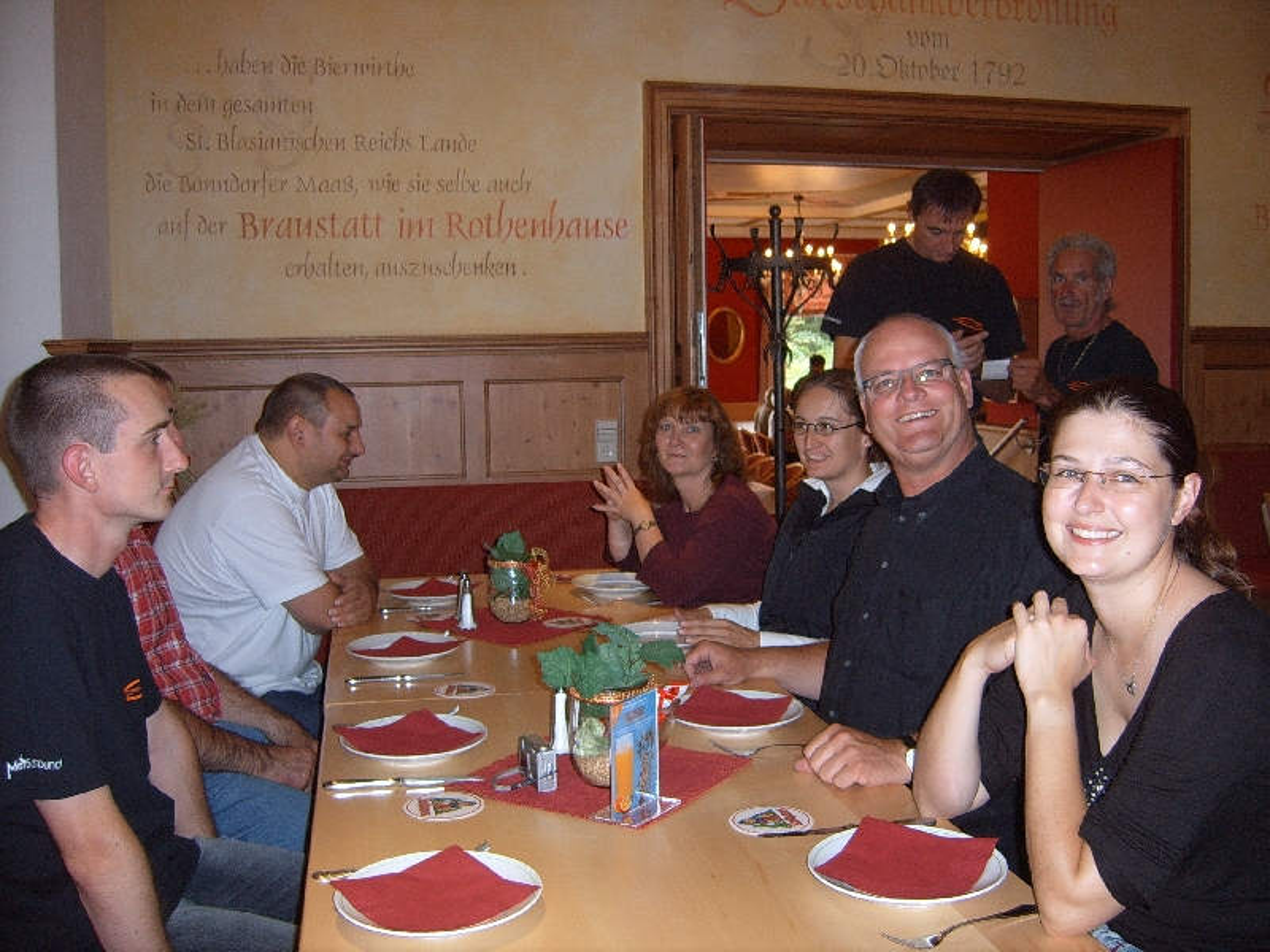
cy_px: 476
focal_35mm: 35
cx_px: 635
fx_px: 1284
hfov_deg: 52.6
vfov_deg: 40.7
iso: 100
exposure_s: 1/30
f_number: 2.8
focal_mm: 5.8
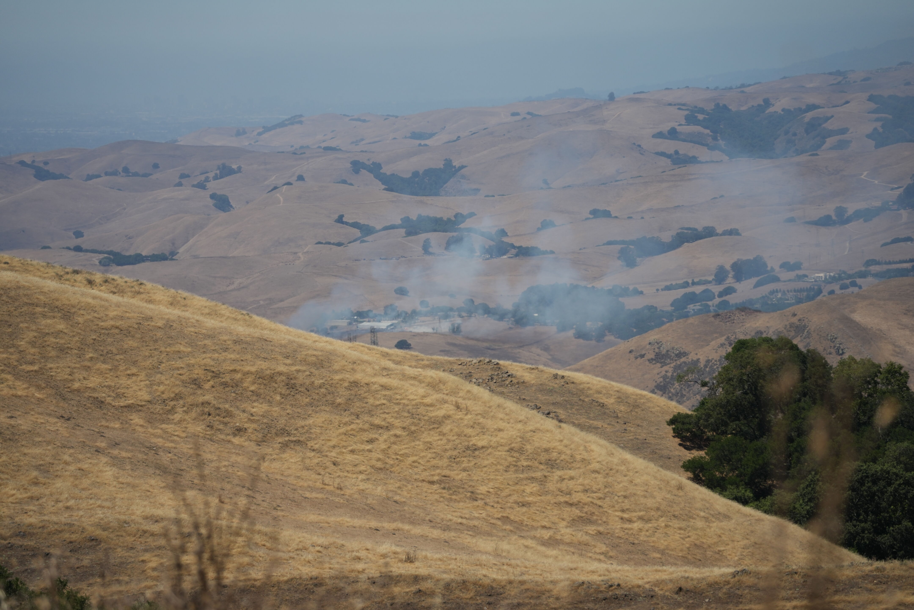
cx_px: 457
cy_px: 305
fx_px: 4950
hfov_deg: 10.5
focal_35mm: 195
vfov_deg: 7.0
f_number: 6.3
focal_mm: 195
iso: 400
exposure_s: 1/2500
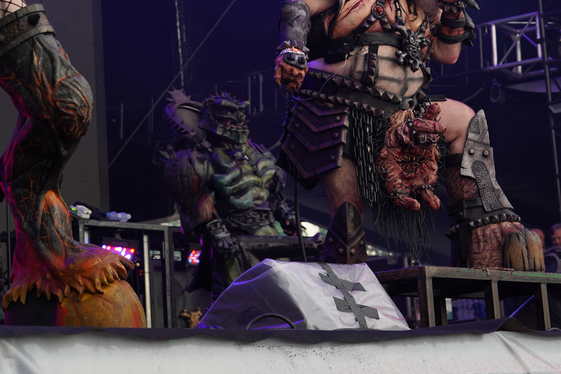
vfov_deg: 11.7
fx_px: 1792
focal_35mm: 115
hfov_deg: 17.8
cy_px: -33
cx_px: 338
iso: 100
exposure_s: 1/80
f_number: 5
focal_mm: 49
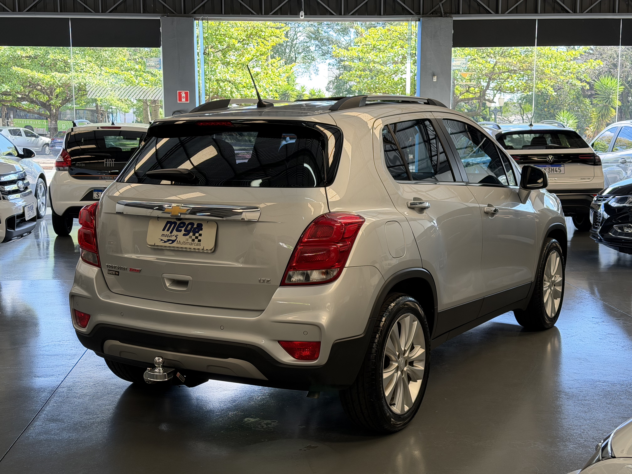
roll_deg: +0.5
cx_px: 316
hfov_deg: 39.7
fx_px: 876
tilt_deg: -8.1
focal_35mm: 48
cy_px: 237
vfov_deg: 30.3
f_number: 1.78
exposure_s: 1/124
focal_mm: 6.76
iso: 200
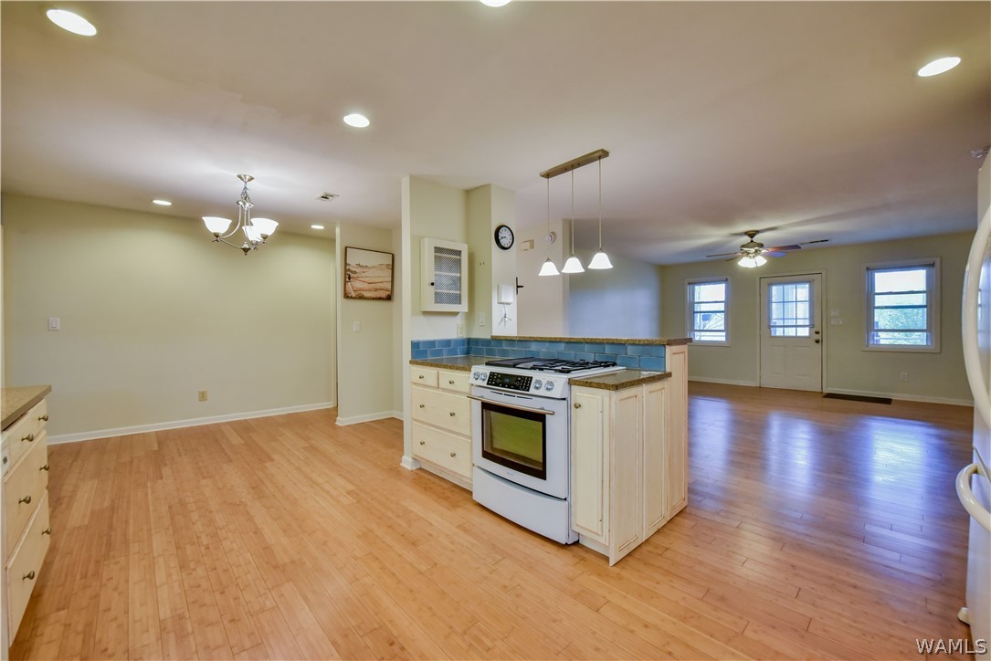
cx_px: 496
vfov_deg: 81.2
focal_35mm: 14
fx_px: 385
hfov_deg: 104.2
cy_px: 330
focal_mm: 14
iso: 2000
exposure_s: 1/50
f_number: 10
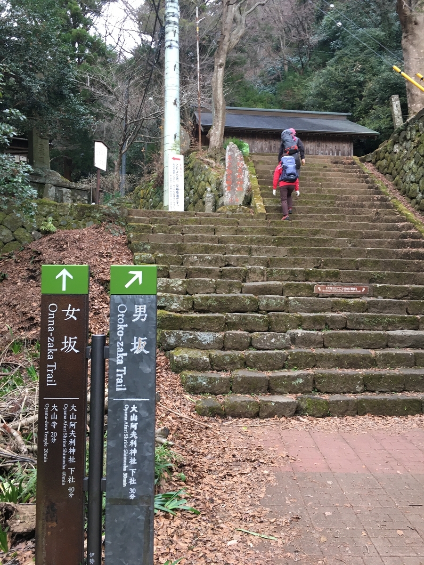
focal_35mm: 29
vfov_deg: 61.7
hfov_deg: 48.2
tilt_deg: +2.8
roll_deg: -0.2
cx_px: 212
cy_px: 282
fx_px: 474
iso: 64
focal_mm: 4.15
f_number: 2.2
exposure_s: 1/30
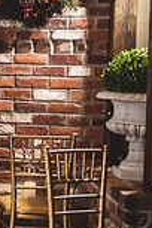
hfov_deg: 9.4
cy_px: 86
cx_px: -268
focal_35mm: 121
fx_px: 766
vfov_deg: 16.9
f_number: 2.8
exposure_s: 1/100
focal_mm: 32
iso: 800
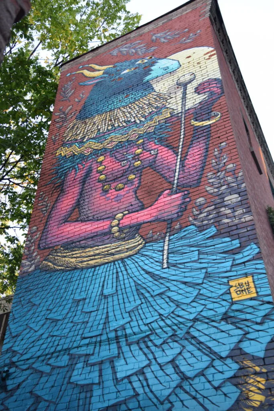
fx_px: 462
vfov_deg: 47.9
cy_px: 206
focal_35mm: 40
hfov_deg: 33.0
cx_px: 137
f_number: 4
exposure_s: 1/60
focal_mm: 27
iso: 400
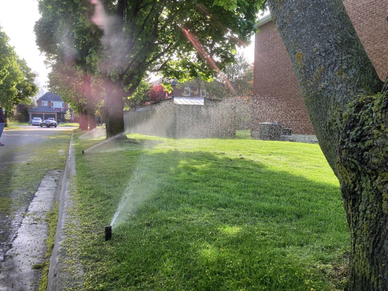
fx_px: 314
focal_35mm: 28
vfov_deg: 49.7
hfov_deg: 63.4
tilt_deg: -5.6
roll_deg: -1.9
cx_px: 194
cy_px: 146
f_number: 1.8
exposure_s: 1/190
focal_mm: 3.99
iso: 25
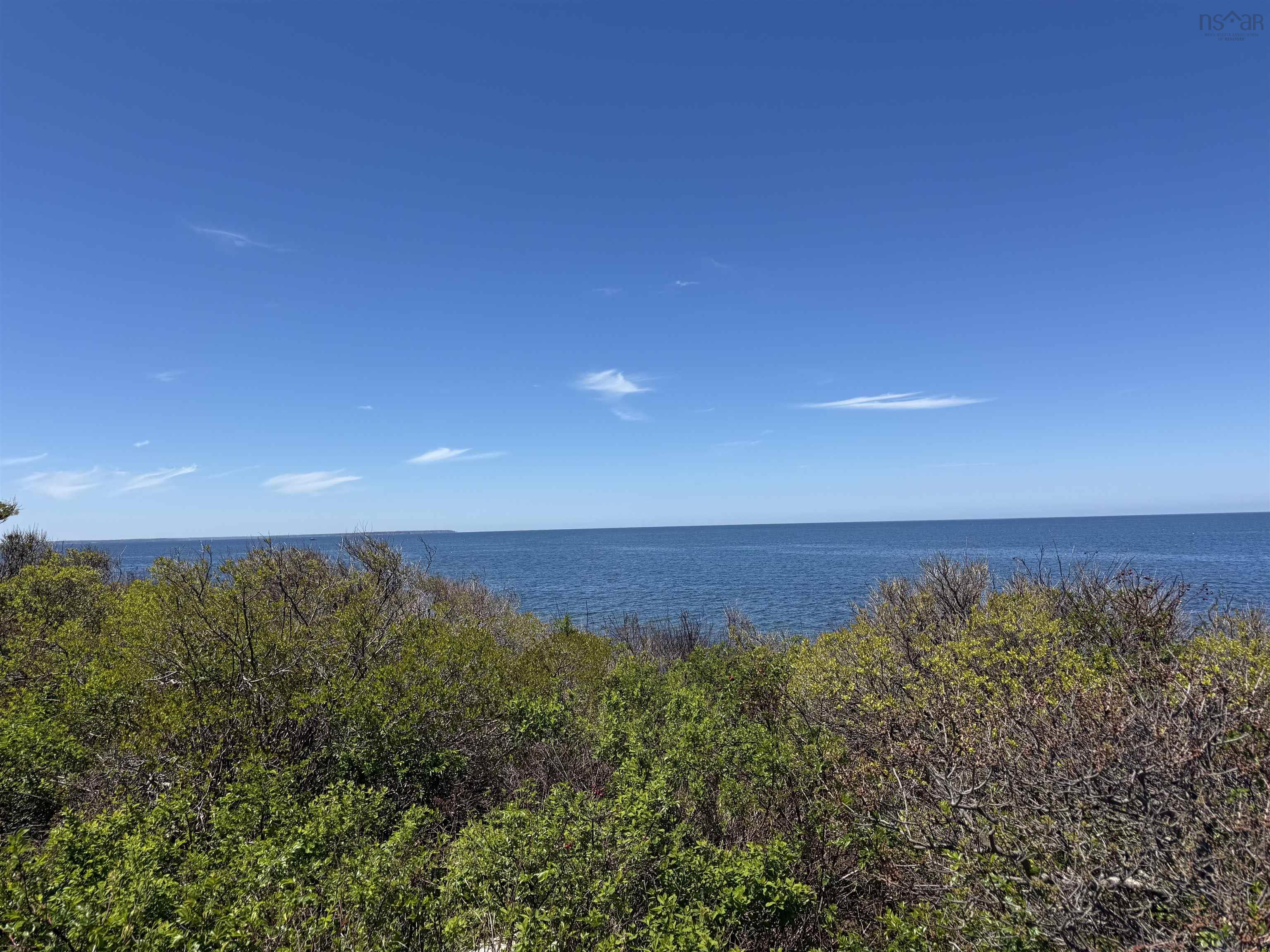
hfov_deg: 71.6
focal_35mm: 24
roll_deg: +1.1
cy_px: 476
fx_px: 881
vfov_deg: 56.8
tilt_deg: +3.3
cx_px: 635
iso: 80
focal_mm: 6.76
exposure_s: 1/5714
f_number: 1.78
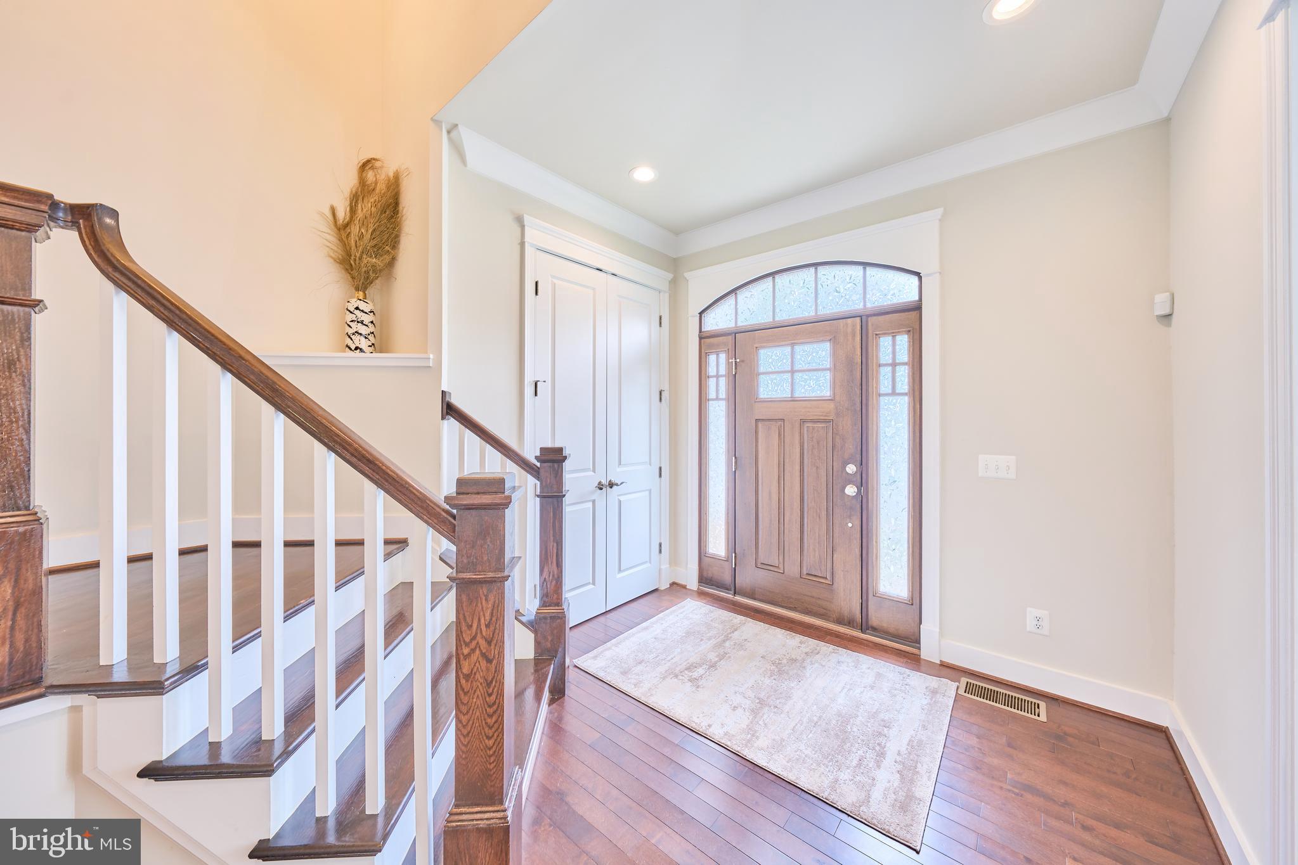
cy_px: 432
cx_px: 649
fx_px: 433
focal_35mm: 12
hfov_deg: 112.6
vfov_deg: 90.0
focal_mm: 12
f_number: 6.3
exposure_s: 1/320
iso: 400
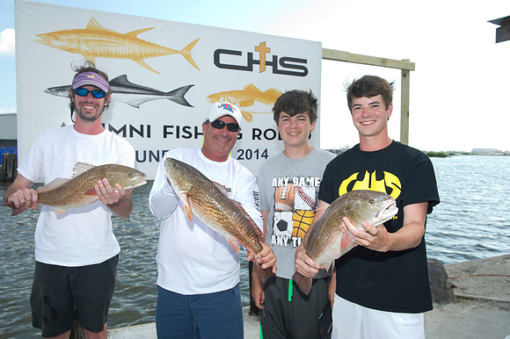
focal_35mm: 28
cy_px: 170
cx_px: 255
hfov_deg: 65.5
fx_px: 396
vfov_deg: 46.4
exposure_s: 1/200
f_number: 6.3
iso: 125
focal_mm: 28
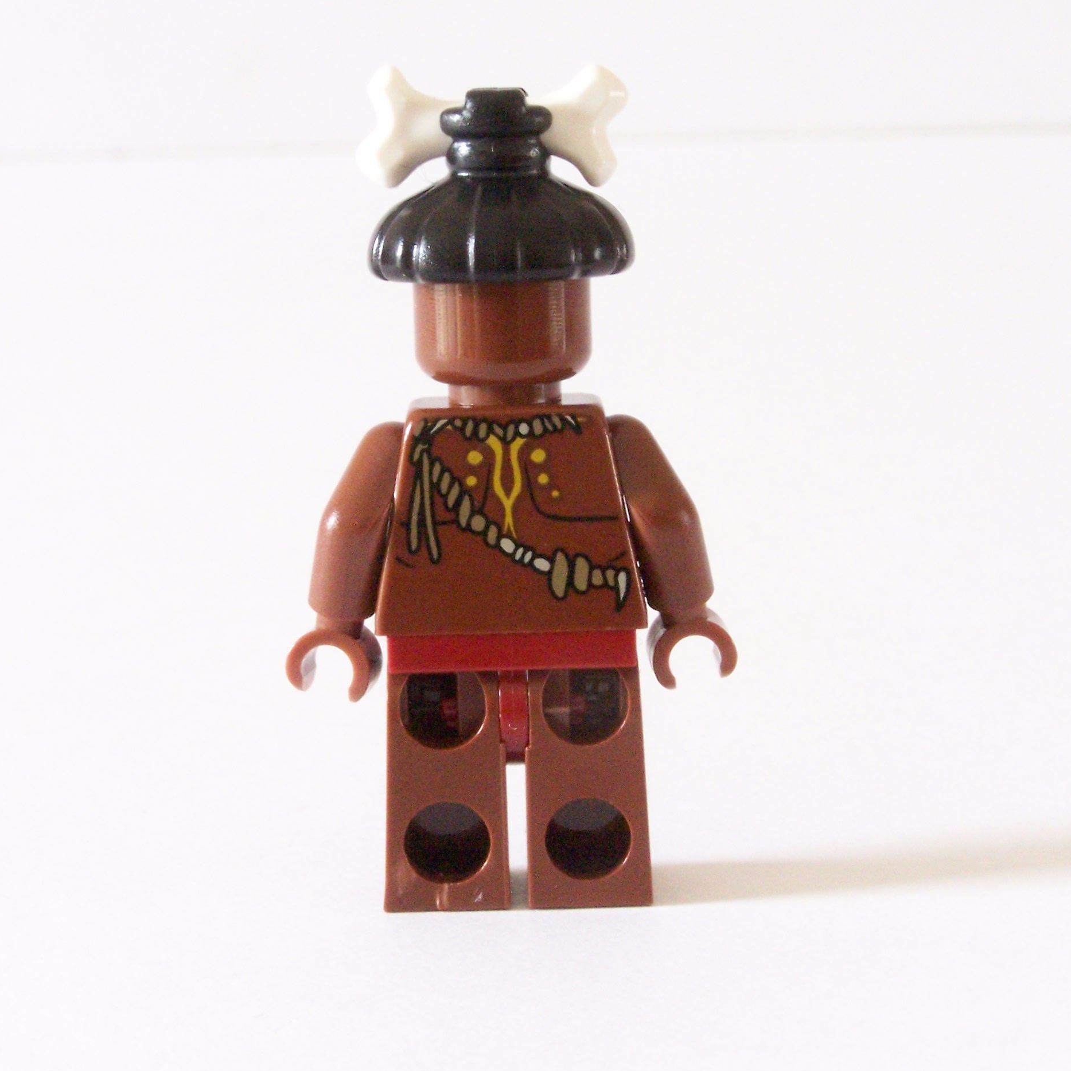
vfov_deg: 17.4
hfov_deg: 17.4
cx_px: 521
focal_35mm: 100
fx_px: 3500
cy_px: 535
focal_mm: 13.7
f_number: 8
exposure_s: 1/4
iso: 400
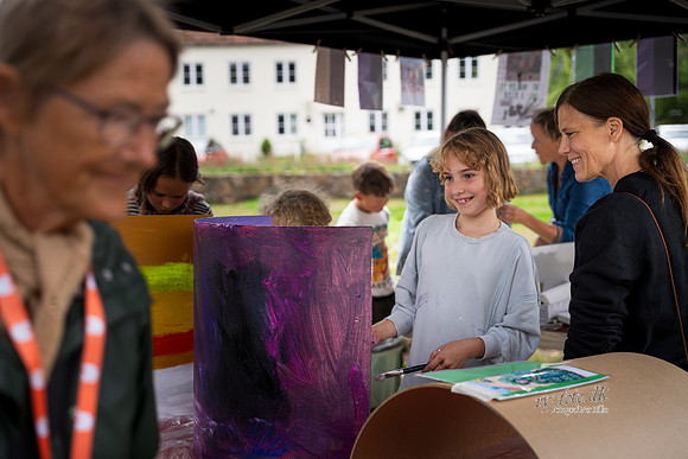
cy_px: 230
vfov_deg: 27.5
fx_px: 937
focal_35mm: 49
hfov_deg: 40.3
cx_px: 344
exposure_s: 1/200
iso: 125
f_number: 2.8
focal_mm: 49
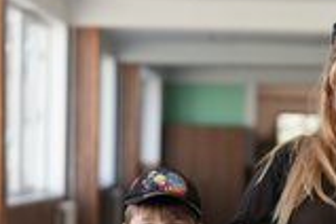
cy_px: 255
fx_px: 1643
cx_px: 268
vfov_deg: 7.7
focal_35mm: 176
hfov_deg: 11.6
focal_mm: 70
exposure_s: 1/100
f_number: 2.8
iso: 80
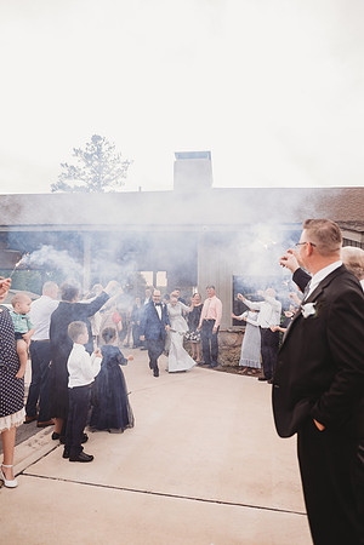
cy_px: 272
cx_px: 182
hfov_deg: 53.1
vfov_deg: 73.7
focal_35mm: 24
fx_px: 364
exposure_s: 1/200
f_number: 2.5
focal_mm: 24
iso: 160
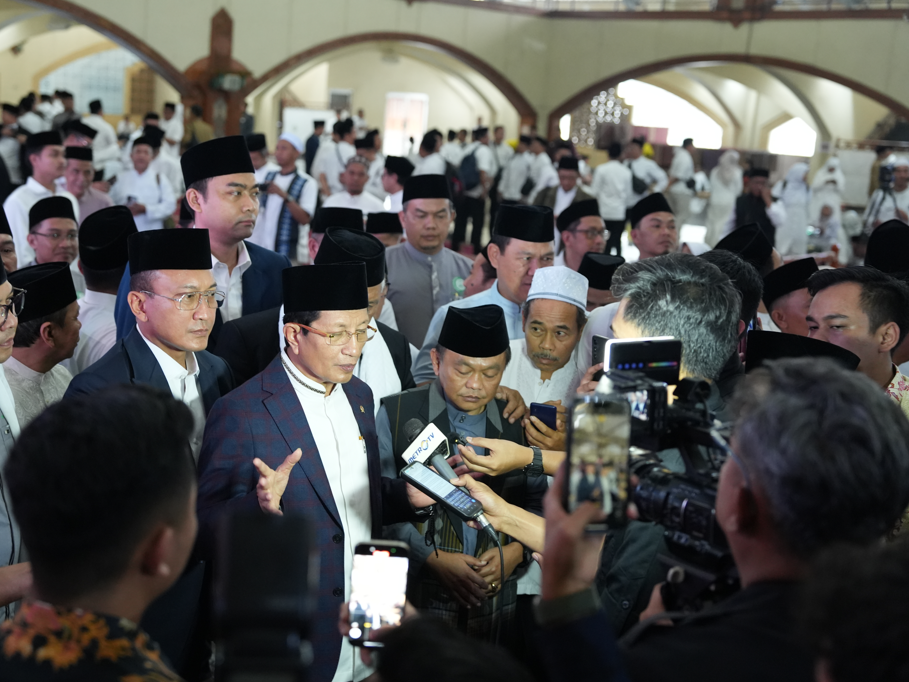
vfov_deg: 28.0
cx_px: 371
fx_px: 1365
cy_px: 325
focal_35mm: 52
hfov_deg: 36.7
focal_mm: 45
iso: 4000
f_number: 2.8
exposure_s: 1/80
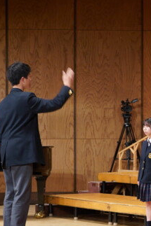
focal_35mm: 182
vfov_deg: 11.3
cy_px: 126
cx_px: 211
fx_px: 1146
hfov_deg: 7.4
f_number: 4.5
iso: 500
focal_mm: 49
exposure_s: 1/50
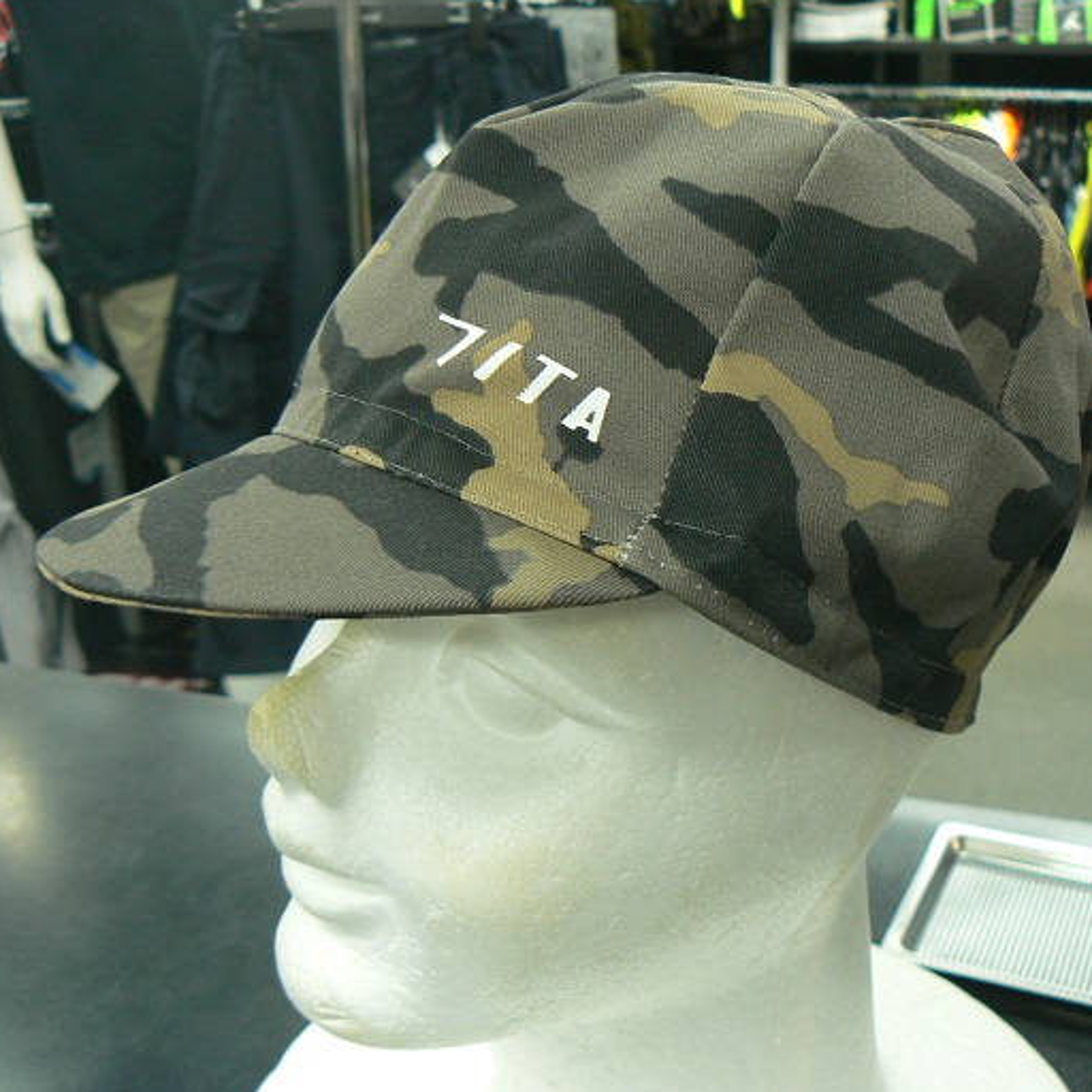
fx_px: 1535
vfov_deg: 39.2
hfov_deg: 39.2
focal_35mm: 43
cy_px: 547
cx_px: 563
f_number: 2.8
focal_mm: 6
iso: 80
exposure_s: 1/10
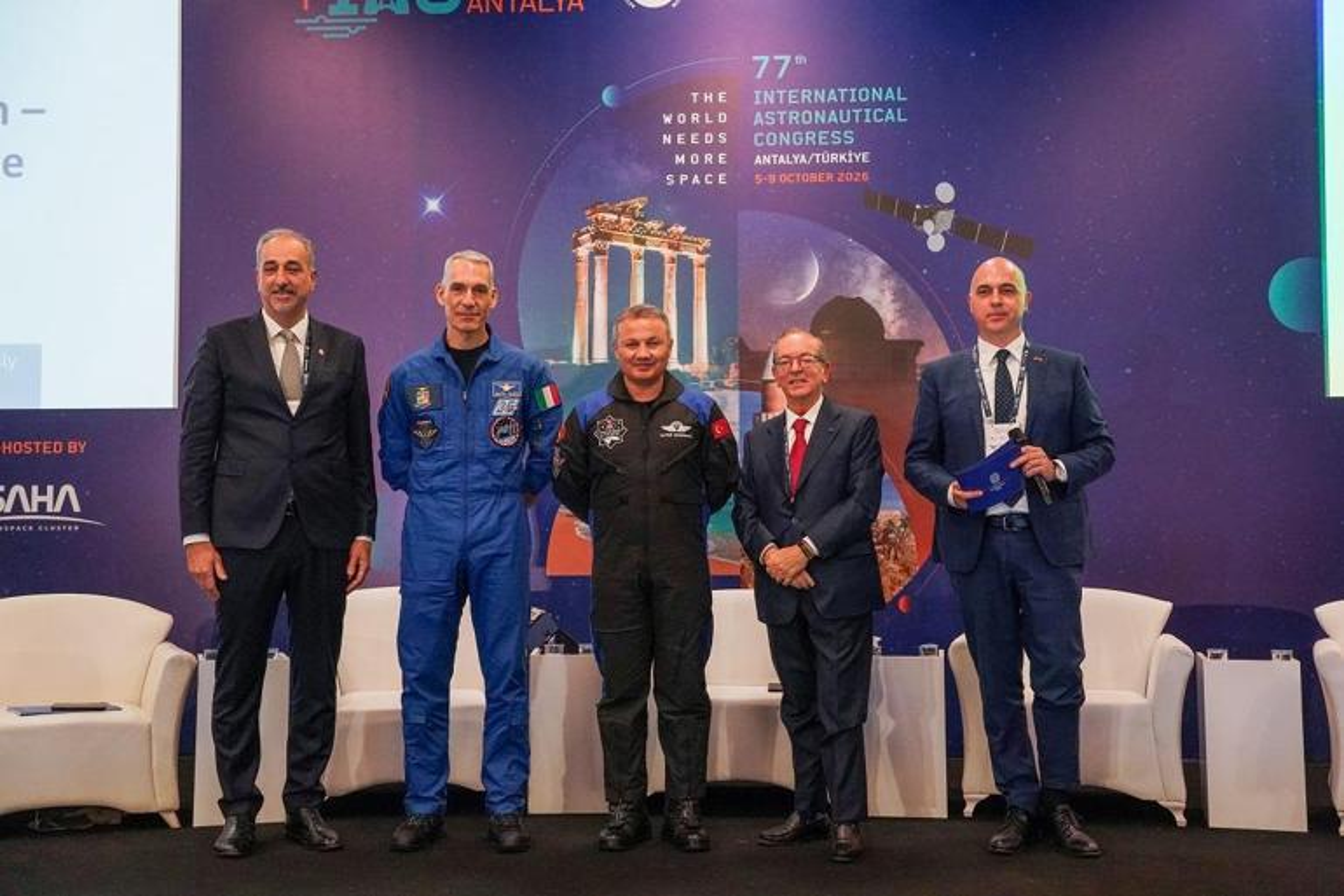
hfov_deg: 46.4
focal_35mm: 42
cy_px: 448
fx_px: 1568
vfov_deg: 31.9
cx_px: 672
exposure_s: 1/640
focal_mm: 42
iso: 8000
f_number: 4
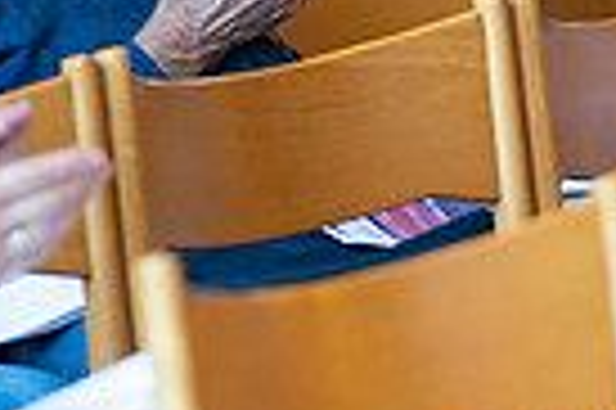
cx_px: 306
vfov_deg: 2.2
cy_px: -164
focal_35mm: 610
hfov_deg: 3.4
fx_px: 10425
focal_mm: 144
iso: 1000
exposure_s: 1/250
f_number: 2.8
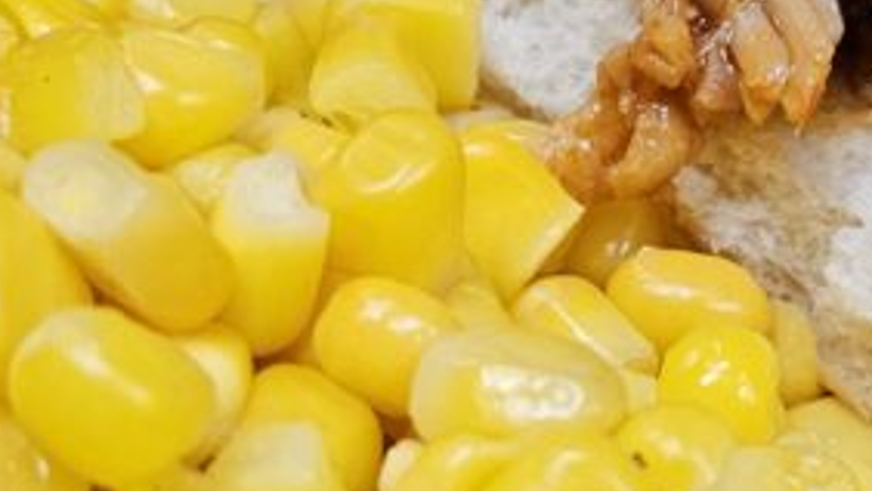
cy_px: 188
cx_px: 470
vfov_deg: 13.3
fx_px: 2105
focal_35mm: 91
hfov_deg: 23.4
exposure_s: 1/120
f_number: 1.8
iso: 160
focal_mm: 5.4
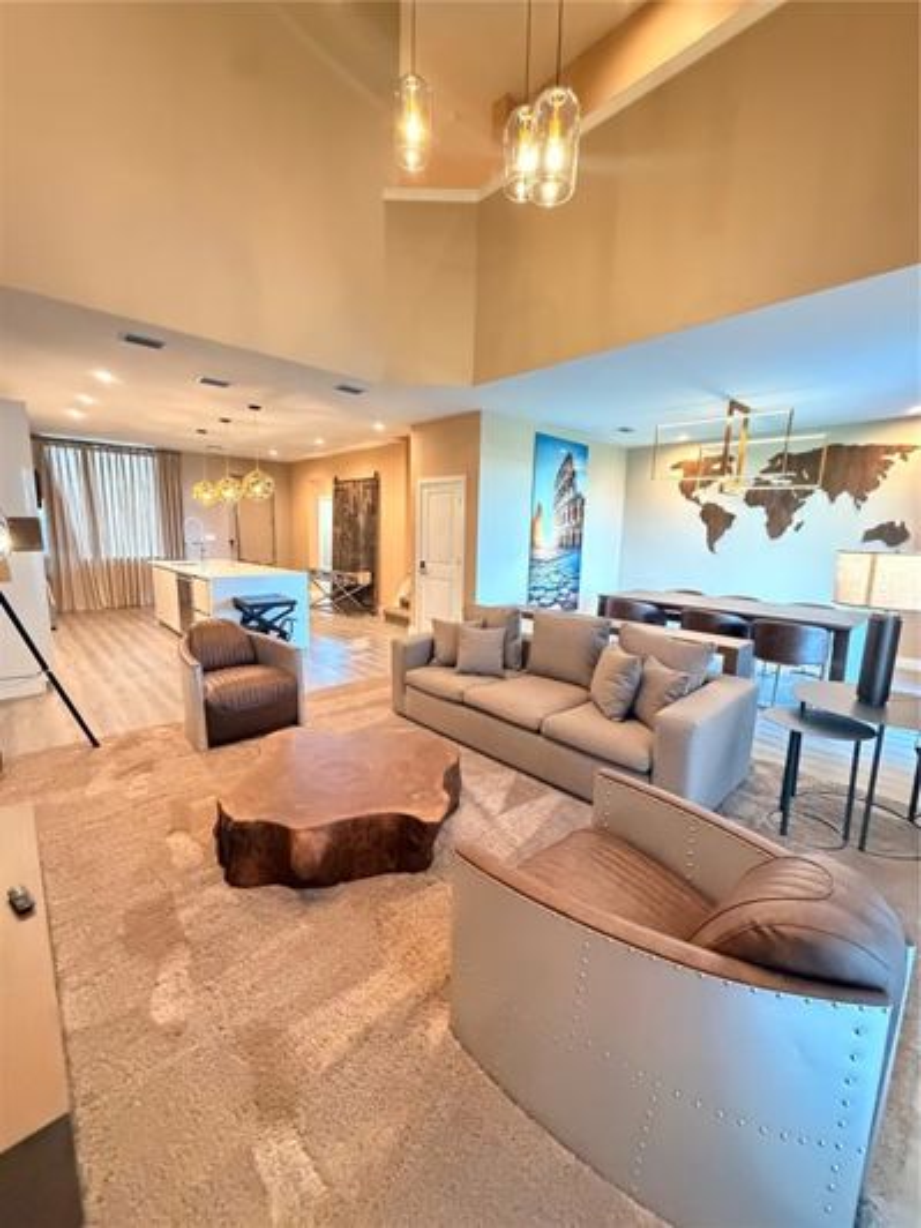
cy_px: 614
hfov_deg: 85.7
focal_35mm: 14
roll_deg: -0.9
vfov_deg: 102.1
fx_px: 497
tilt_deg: -9.9
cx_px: 460
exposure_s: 1/40
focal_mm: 2.22
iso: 1600
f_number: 2.2
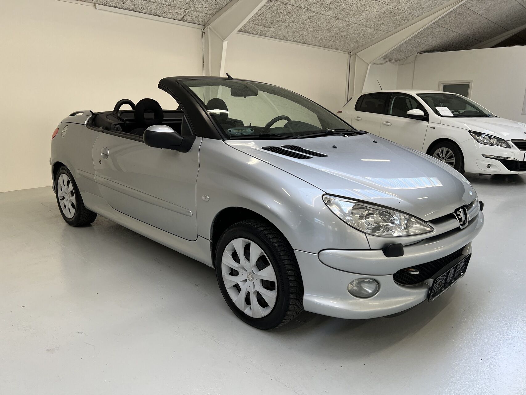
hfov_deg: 67.3
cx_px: 263
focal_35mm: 26
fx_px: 395
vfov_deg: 53.1
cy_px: 198
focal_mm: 5.7
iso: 40
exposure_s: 1/100
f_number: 1.5
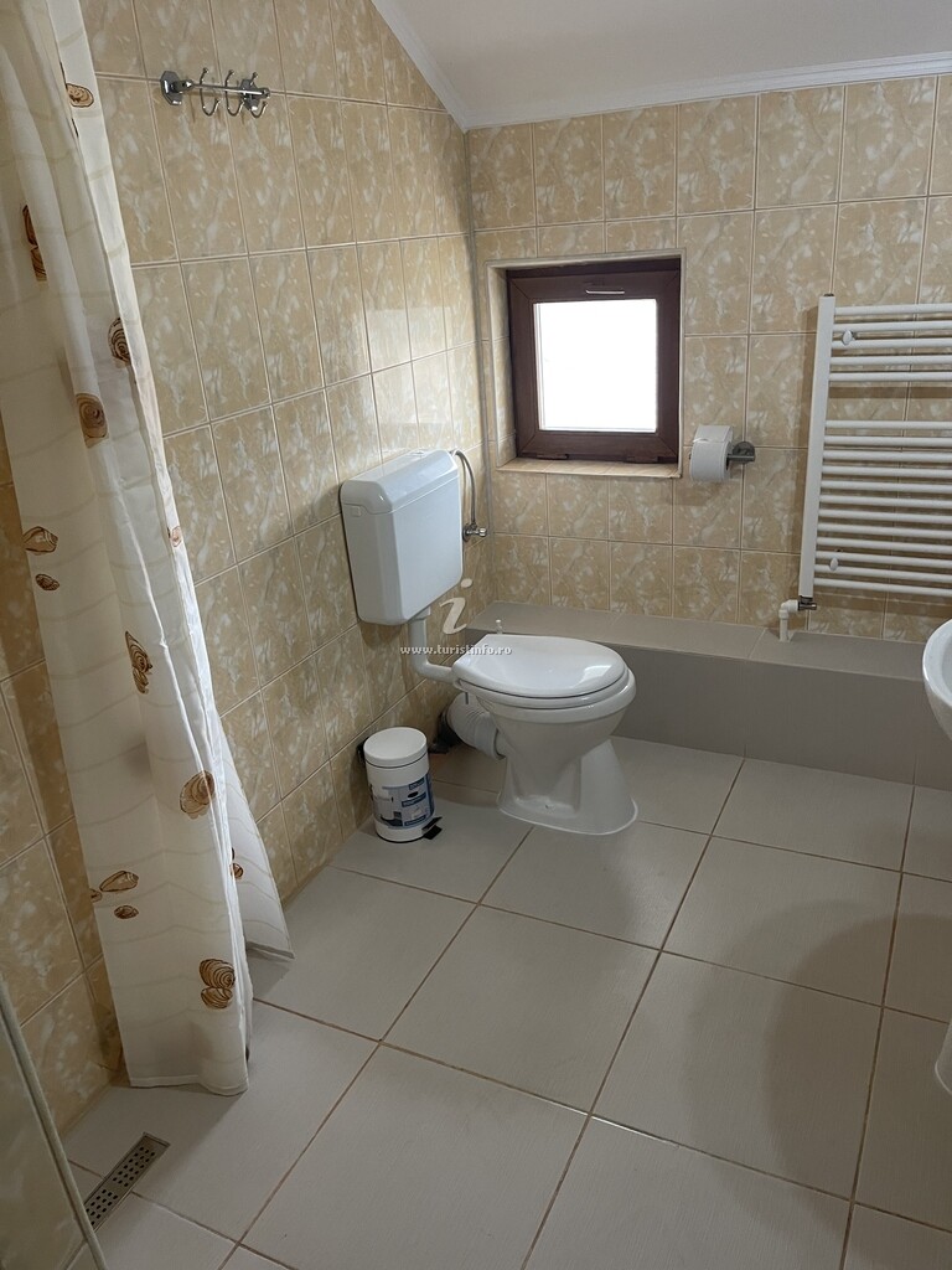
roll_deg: +5.1
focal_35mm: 25
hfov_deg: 54.9
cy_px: 635
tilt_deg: -22.8
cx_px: 476
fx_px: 917
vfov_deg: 69.4
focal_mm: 5.1
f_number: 1.6
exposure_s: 1/60
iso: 320
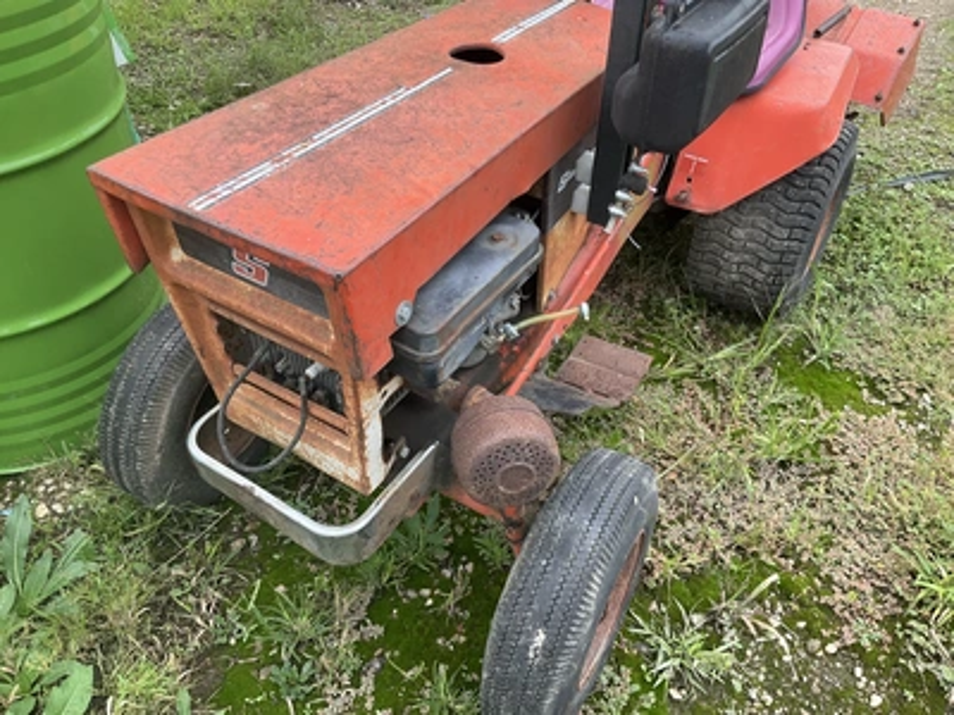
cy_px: 358
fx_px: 799
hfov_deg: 61.7
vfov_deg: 48.2
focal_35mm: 29
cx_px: 477
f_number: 1.8
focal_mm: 3
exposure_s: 1/122
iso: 16
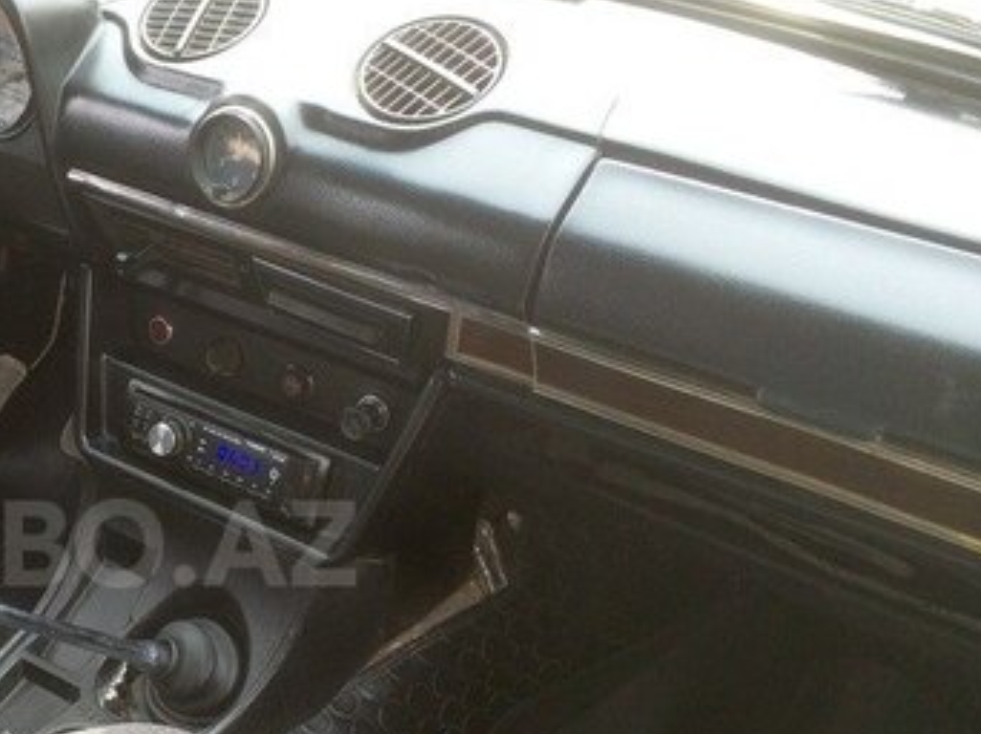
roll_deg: +2.1
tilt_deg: -35.5
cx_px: 63
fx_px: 1586
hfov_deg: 32.3
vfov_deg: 25.8
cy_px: 543
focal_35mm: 56
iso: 50
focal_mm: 4.15
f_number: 2.2
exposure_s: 1/100
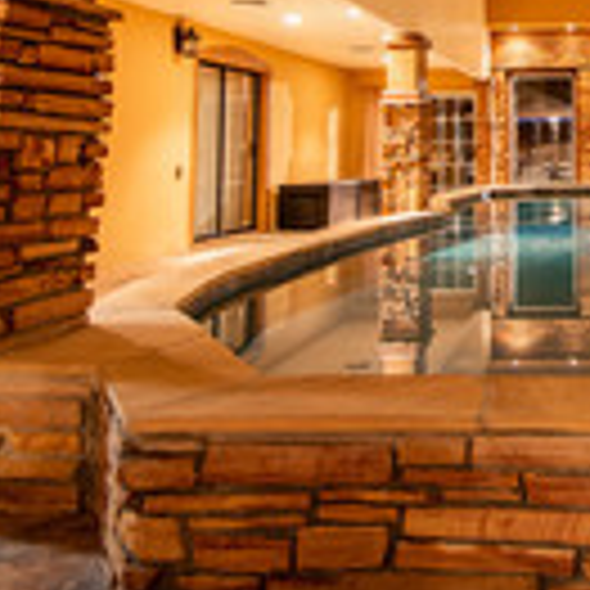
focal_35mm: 40
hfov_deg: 37.4
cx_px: 590
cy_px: 65
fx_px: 771
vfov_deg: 39.1
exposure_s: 2.5
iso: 400
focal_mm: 10
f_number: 4
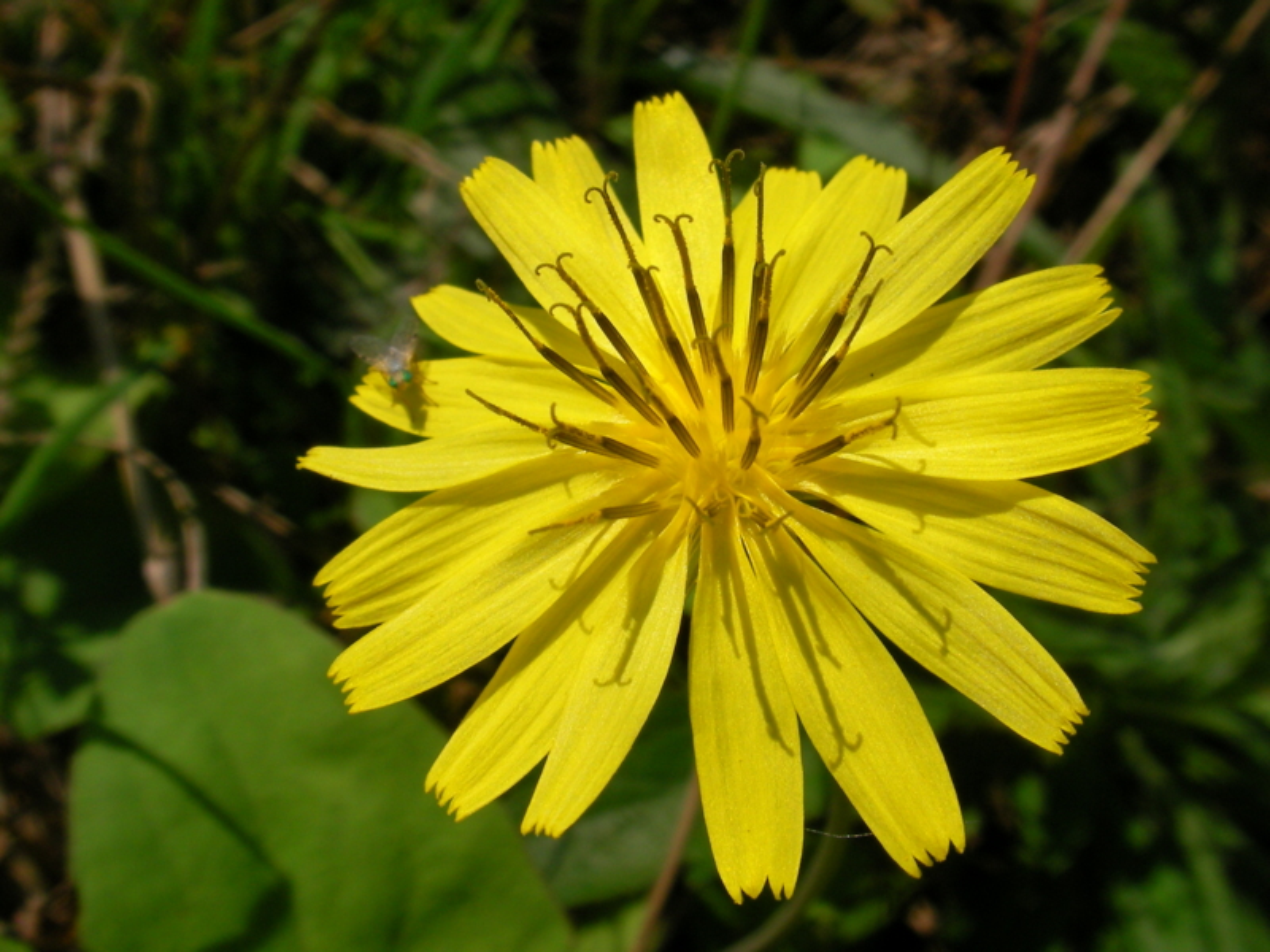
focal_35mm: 41
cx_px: 635
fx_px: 1504
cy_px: 476
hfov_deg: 45.8
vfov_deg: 35.1
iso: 50
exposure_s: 1/492
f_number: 5.6
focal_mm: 6.3
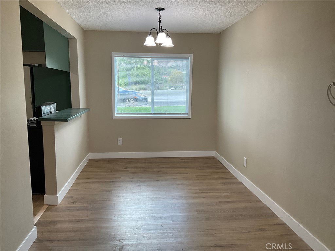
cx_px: 168
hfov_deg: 61.7
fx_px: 281
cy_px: 126
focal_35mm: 29
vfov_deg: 48.2
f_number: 1.8
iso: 50
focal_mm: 3
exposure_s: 1/60
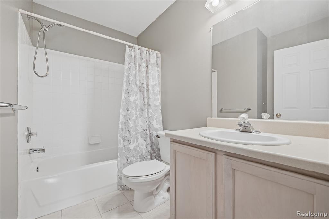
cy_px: 110
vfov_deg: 81.2
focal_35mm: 14
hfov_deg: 104.3
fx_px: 128
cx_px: 164
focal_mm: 14
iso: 2000
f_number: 4
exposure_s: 1/60
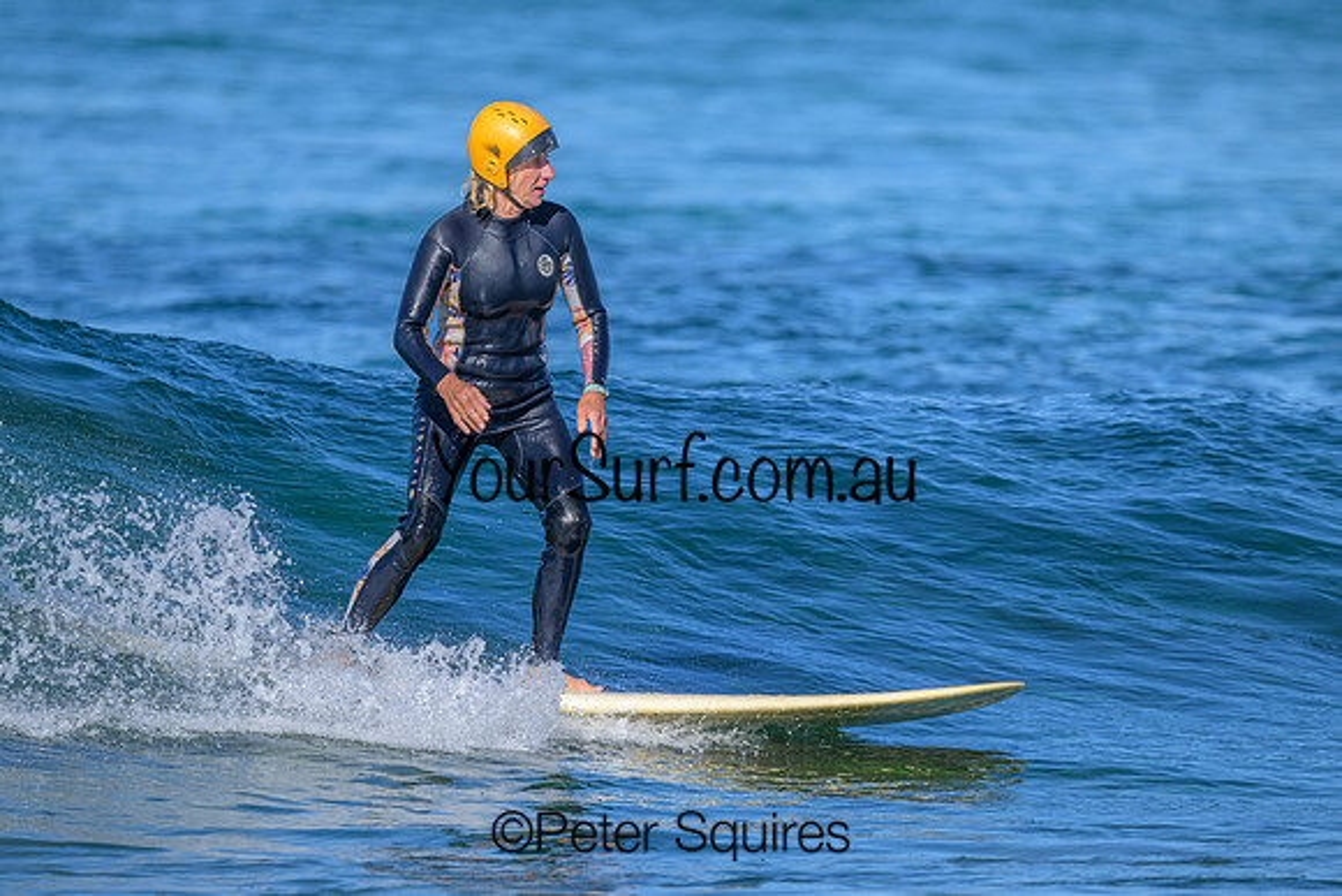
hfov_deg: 2.3
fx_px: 33945
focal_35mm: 910
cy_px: 426
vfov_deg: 1.5
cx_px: 611
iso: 400
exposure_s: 1/2000
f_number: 6.3
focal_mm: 800
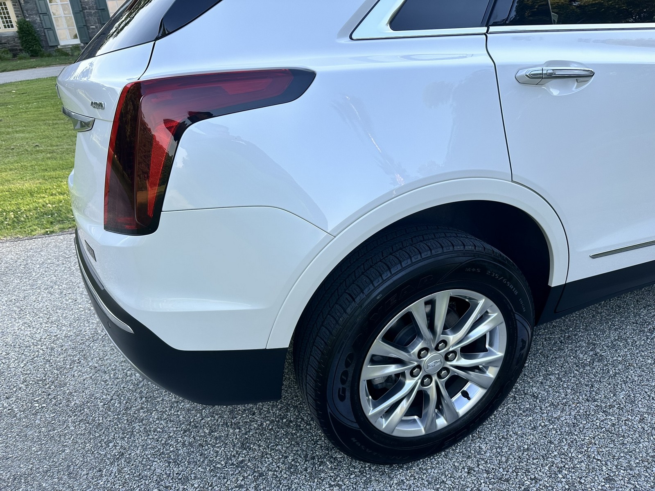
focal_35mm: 24
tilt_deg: -24.1
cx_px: 328
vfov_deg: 56.8
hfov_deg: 71.6
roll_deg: +4.2
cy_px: 246
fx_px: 454
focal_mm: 6.86
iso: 80
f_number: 1.78
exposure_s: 1/604
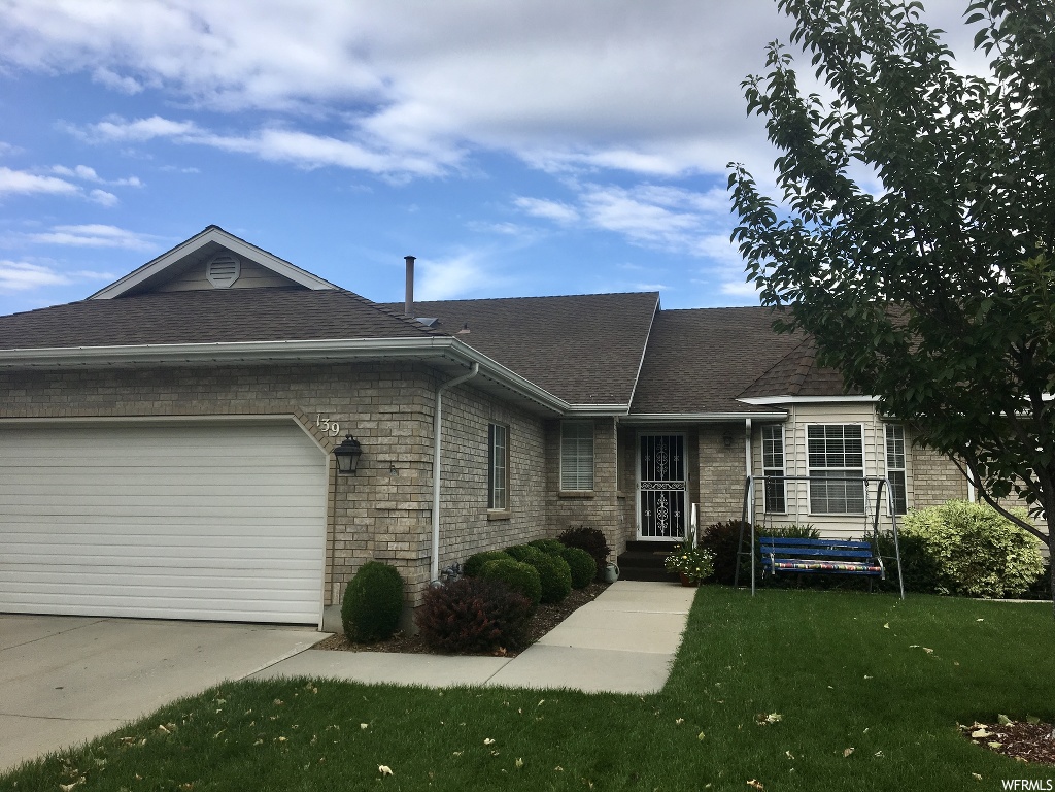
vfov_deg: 48.2
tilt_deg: +7.9
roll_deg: -0.5
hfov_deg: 61.7
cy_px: 396
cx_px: 528
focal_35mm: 29
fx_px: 884
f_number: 2.2
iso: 25
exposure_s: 1/1012
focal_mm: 4.15
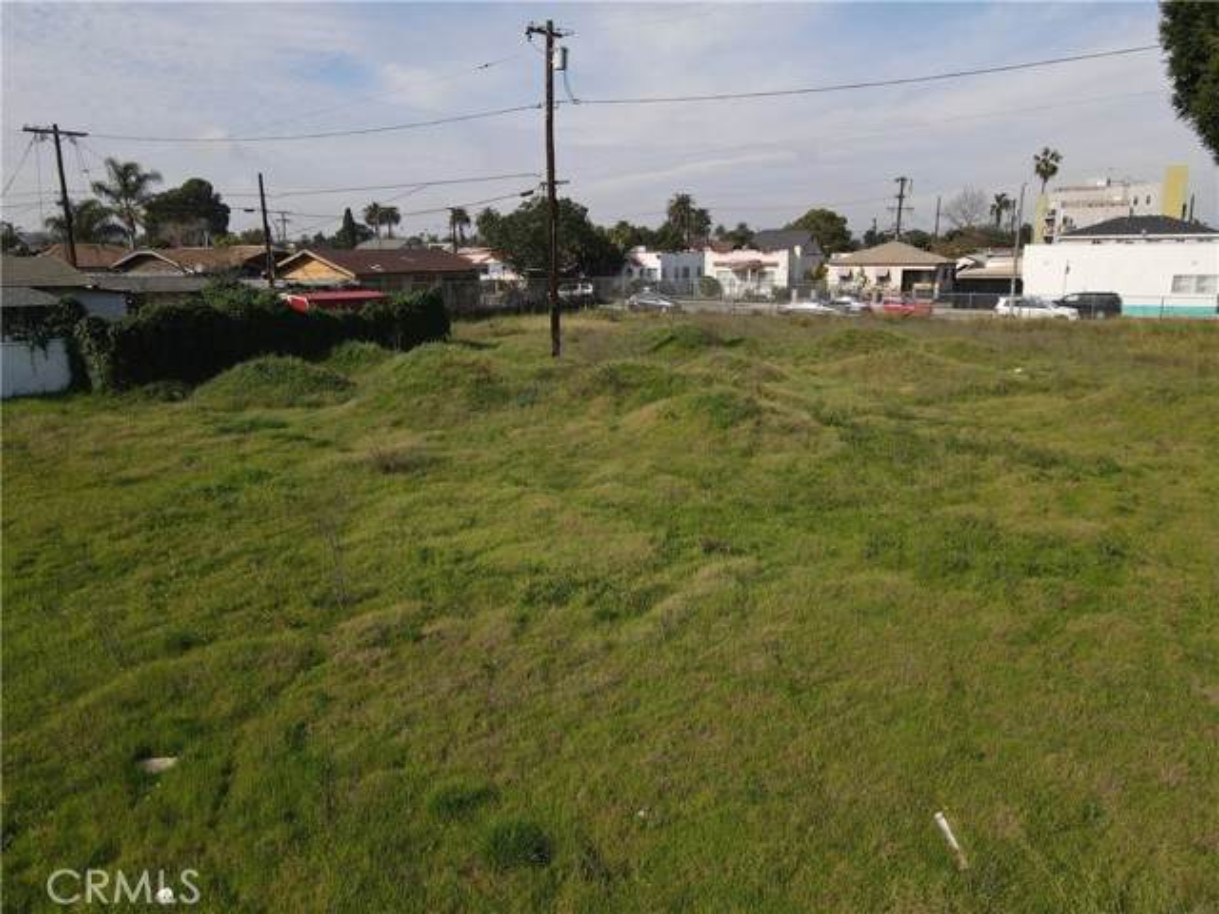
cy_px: 457
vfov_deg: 56.8
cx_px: 610
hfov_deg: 71.6
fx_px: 845
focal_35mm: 24
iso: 100
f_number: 2.8
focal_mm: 4.5
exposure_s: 1/800
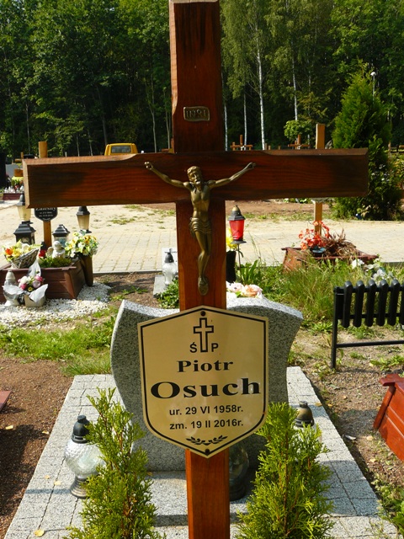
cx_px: 202
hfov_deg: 39.7
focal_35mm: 36
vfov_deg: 51.4
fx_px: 560
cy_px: 270
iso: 100
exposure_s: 1/200
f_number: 5.6
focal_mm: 6
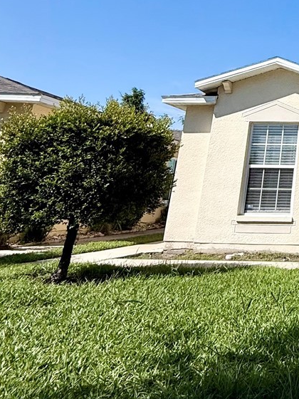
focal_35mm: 40
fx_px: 461
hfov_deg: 28.3
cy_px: 53
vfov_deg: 43.5
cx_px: 406
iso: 50
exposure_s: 1/5155
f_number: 2.2
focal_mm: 2.22
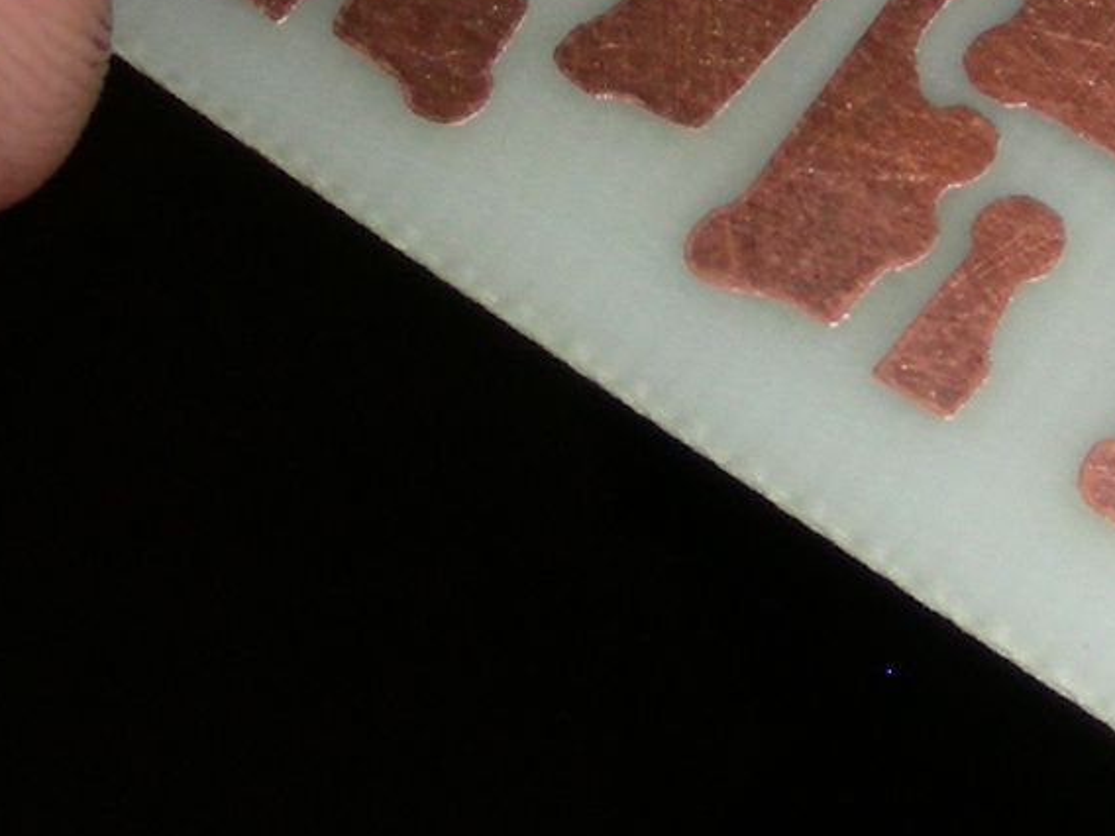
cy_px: -186
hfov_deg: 14.2
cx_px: 1074
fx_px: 4413
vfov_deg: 10.6
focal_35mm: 137
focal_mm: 6.3
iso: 50
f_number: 6.8
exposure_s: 1/60.1
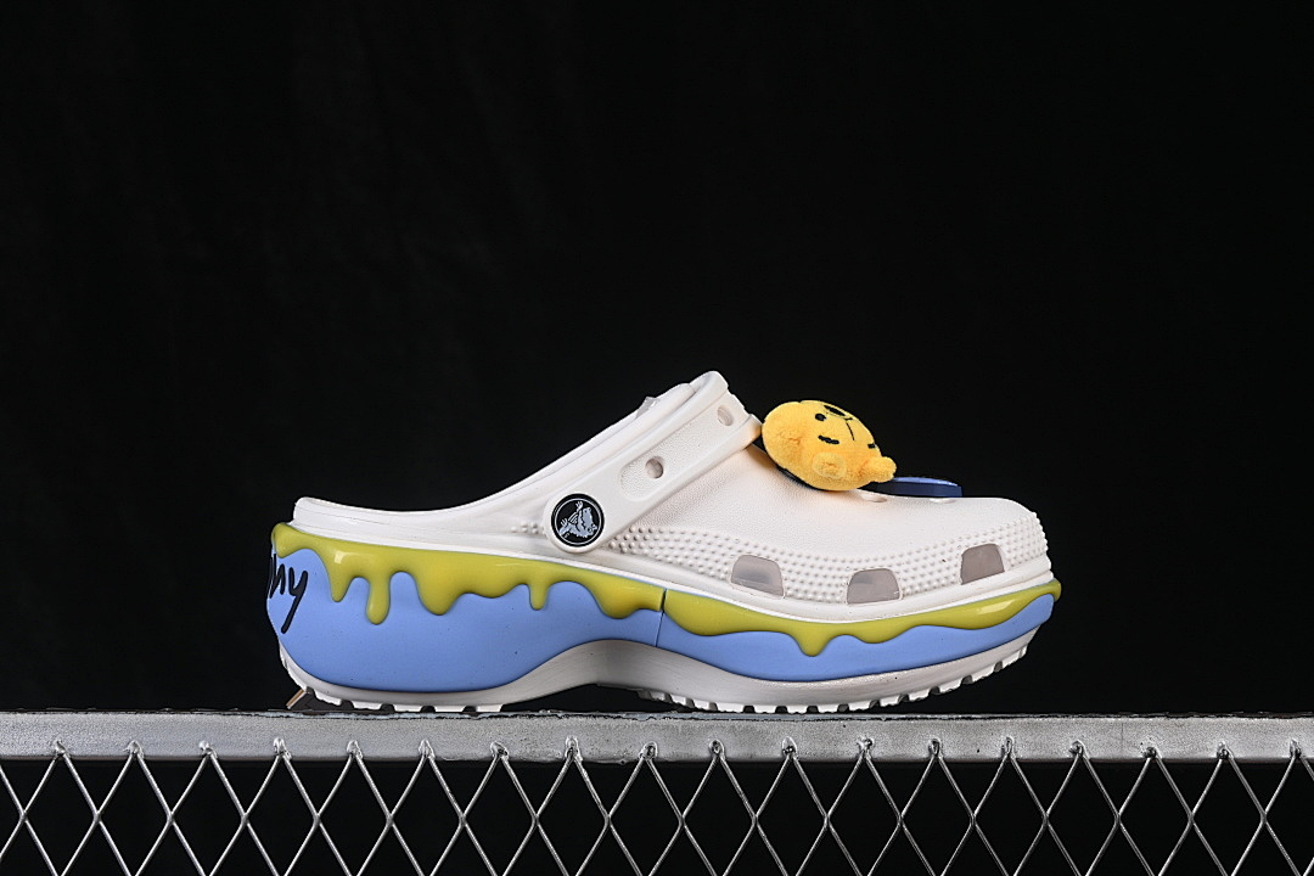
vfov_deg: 18.2
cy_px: 438
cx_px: 657
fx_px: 2737
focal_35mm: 75
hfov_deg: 27.0
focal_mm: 50
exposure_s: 1/80
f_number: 8
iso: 160
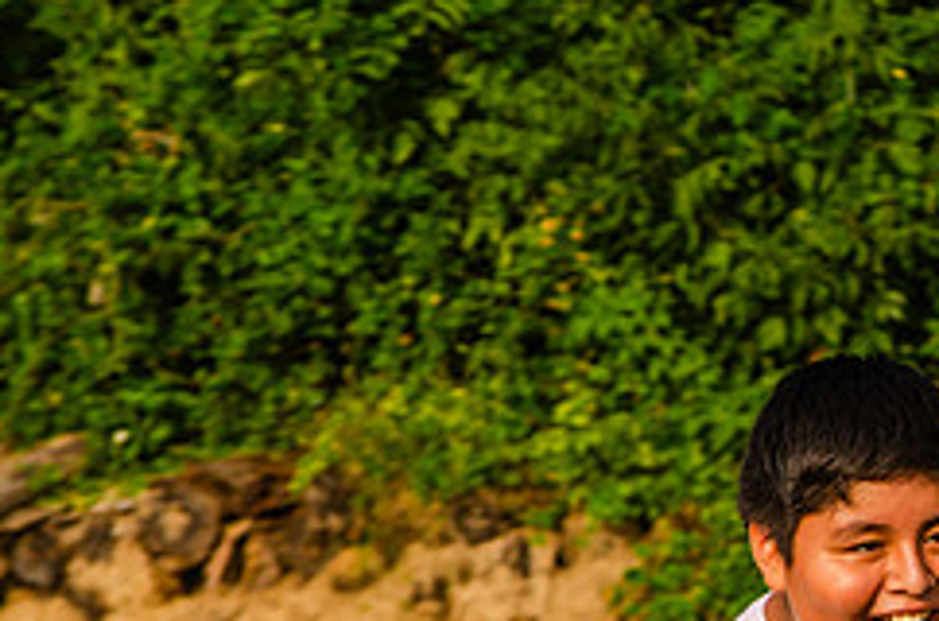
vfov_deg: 3.5
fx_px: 10276
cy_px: 582
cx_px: 1067
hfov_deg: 5.2
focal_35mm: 395
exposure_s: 1/250
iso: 180
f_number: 8
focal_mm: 110
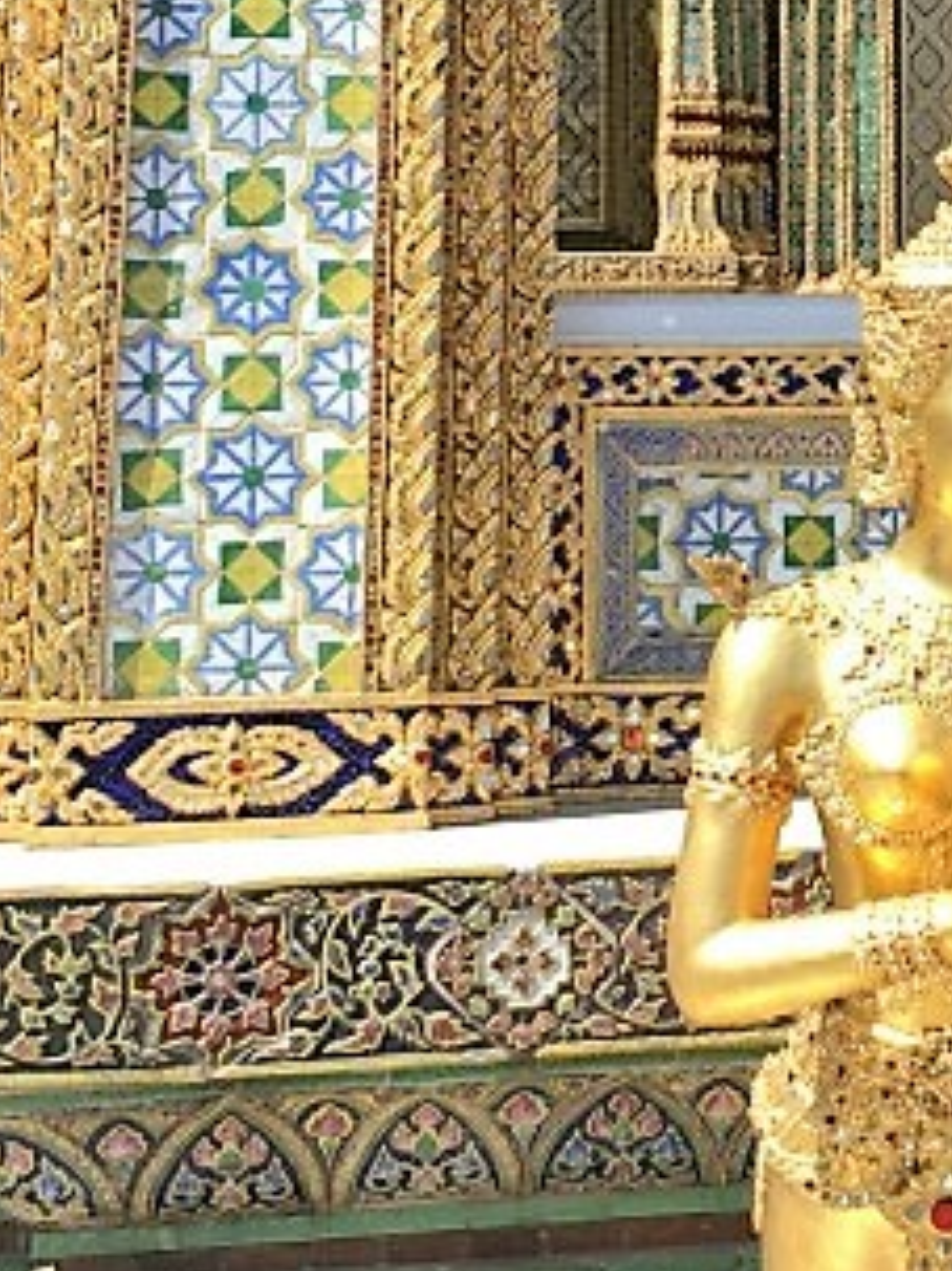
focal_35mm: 98
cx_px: 1237
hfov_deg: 14.5
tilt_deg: +7.3
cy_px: 88
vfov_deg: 19.6
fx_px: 3596
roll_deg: +0.6
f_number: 2.2
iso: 25
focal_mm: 4.15
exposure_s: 1/699
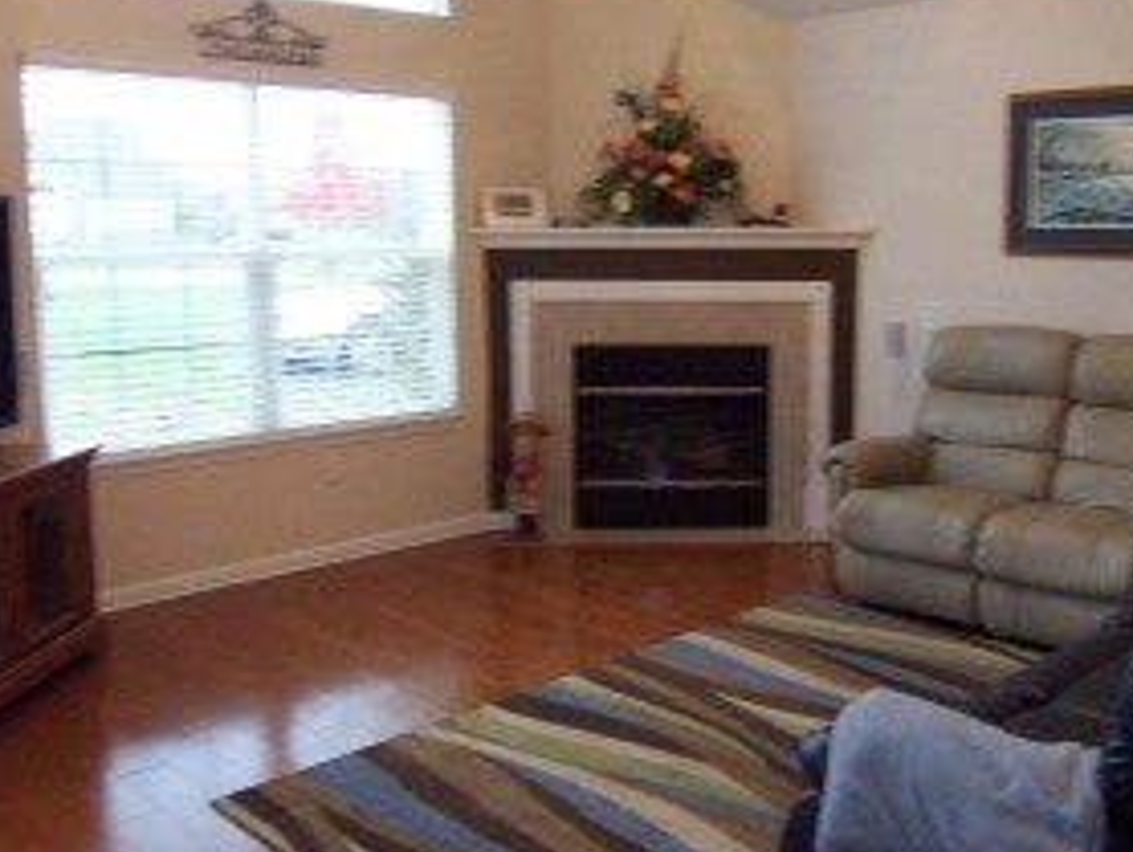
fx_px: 1212
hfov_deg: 49.6
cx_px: 705
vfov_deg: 38.6
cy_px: 363
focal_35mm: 37
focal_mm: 3.8
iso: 200
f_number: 2.8
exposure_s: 1/30
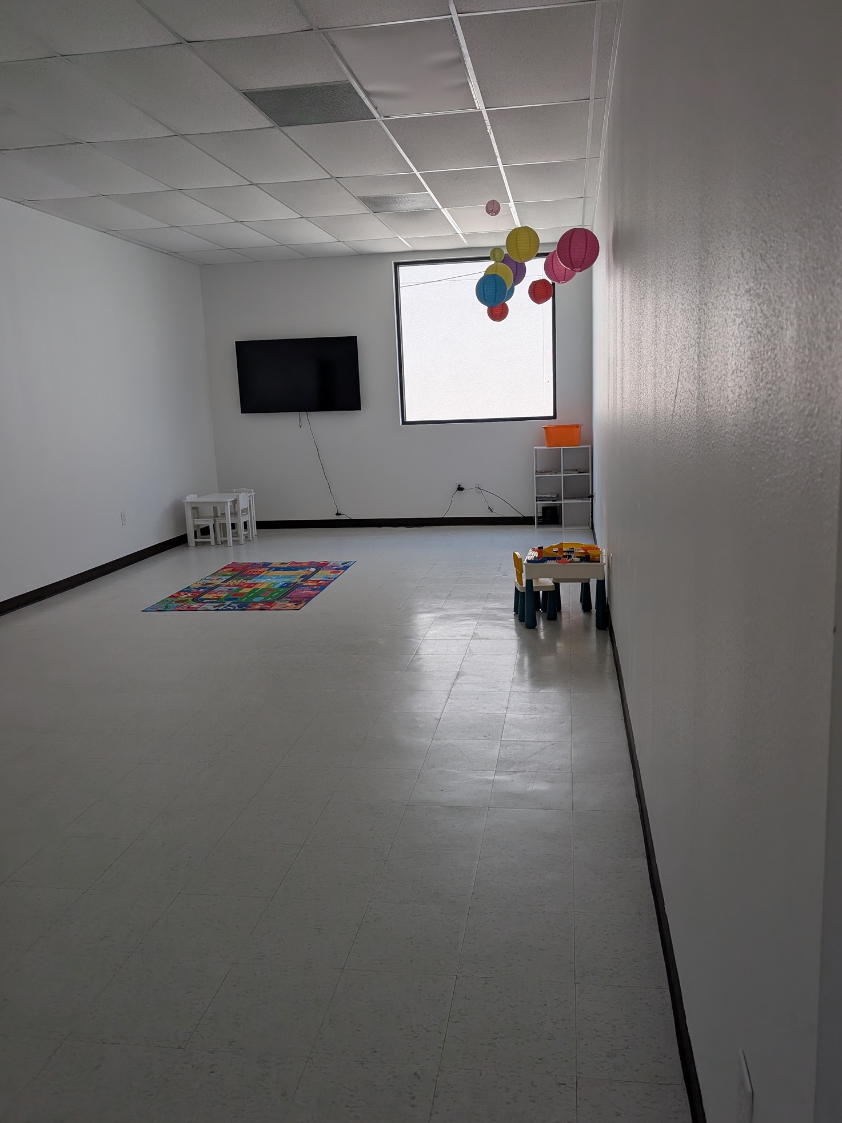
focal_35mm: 25
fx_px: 811
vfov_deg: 69.4
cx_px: 431
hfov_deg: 54.9
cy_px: 561
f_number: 1.68
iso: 22
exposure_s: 1/359
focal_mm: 6.9
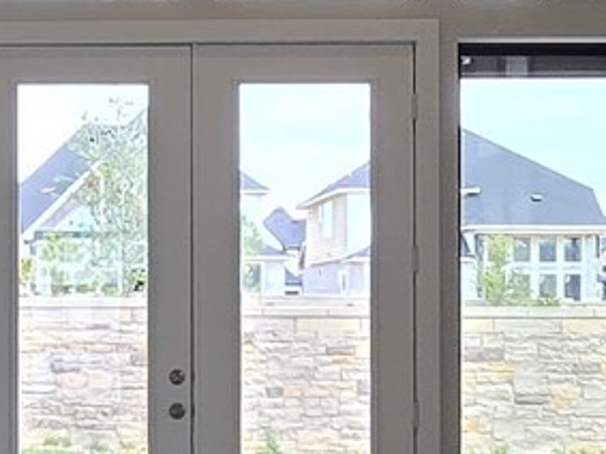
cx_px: 176
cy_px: 283
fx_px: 1645
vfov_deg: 15.7
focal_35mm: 94
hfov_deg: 20.8
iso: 50
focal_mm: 2.2
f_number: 2.2
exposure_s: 1/172
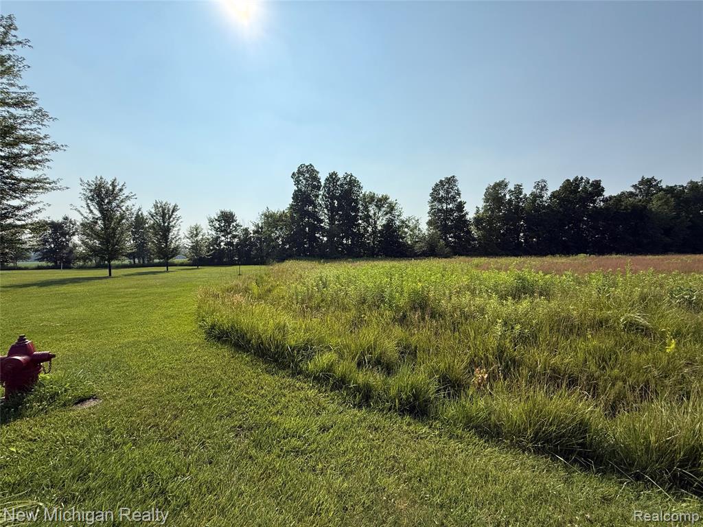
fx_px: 284
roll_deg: +1.7
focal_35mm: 14
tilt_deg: -0.2
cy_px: 264
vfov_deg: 85.7
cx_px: 352
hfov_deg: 102.1
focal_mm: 2.22
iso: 64
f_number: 2.2
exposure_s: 1/4425
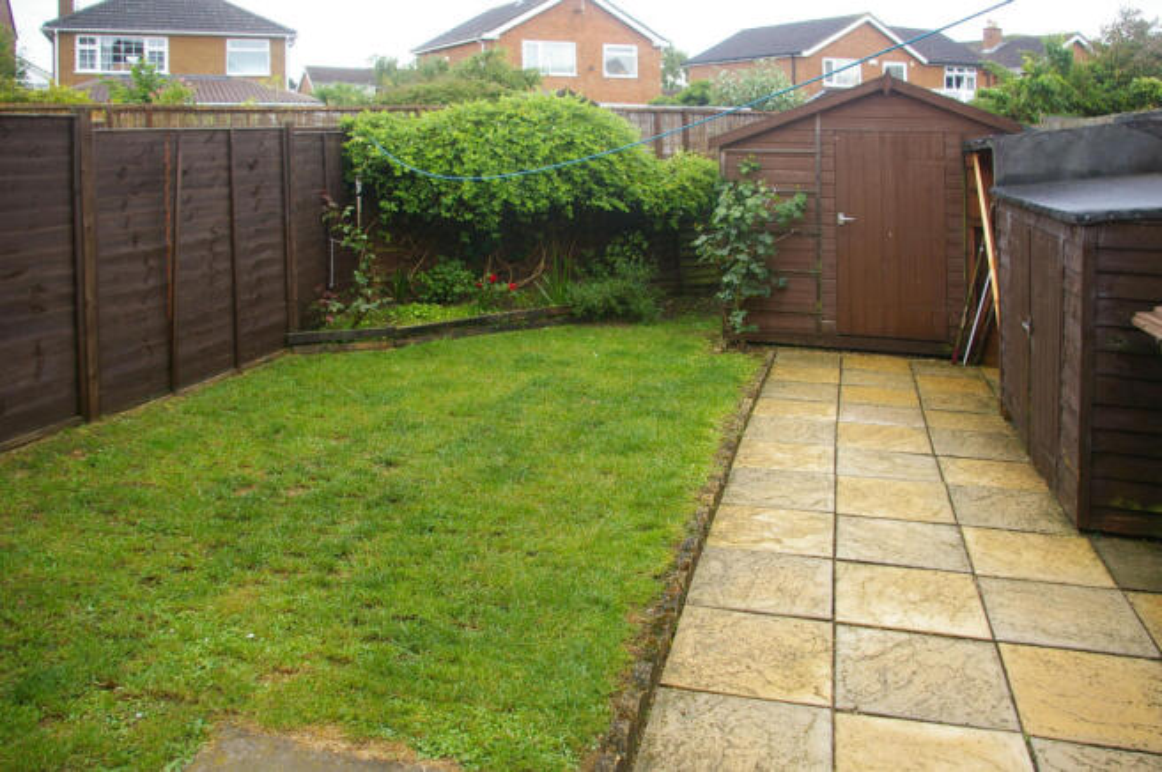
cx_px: 581
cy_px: 386
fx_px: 871
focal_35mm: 27
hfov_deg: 67.4
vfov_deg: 47.8
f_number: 5.6
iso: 200
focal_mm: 18
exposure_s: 1/60
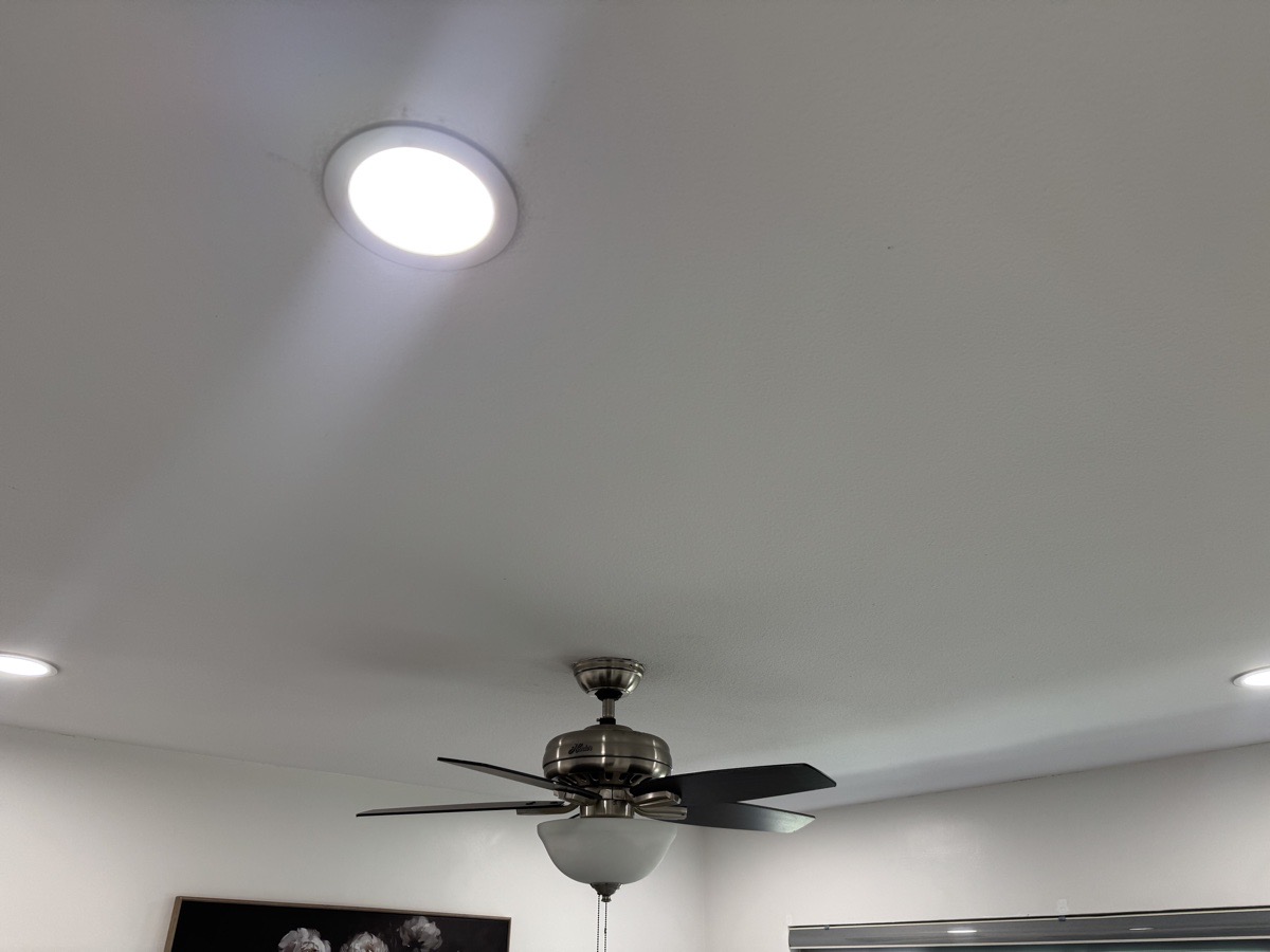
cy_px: 476
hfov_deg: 71.6
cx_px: 635
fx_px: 881
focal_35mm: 24
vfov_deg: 56.8
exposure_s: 1/120
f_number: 1.78
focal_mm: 6.76
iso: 100
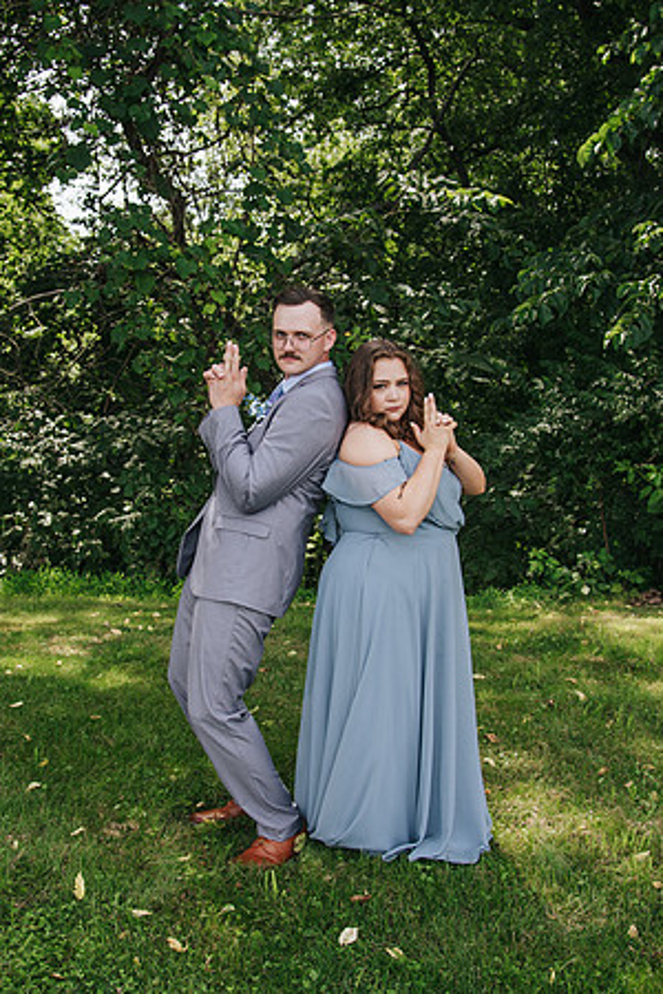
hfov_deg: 34.0
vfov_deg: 49.5
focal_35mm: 39
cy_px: 463
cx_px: 253
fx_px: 1079
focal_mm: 24
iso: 125
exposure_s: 1/200
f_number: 4
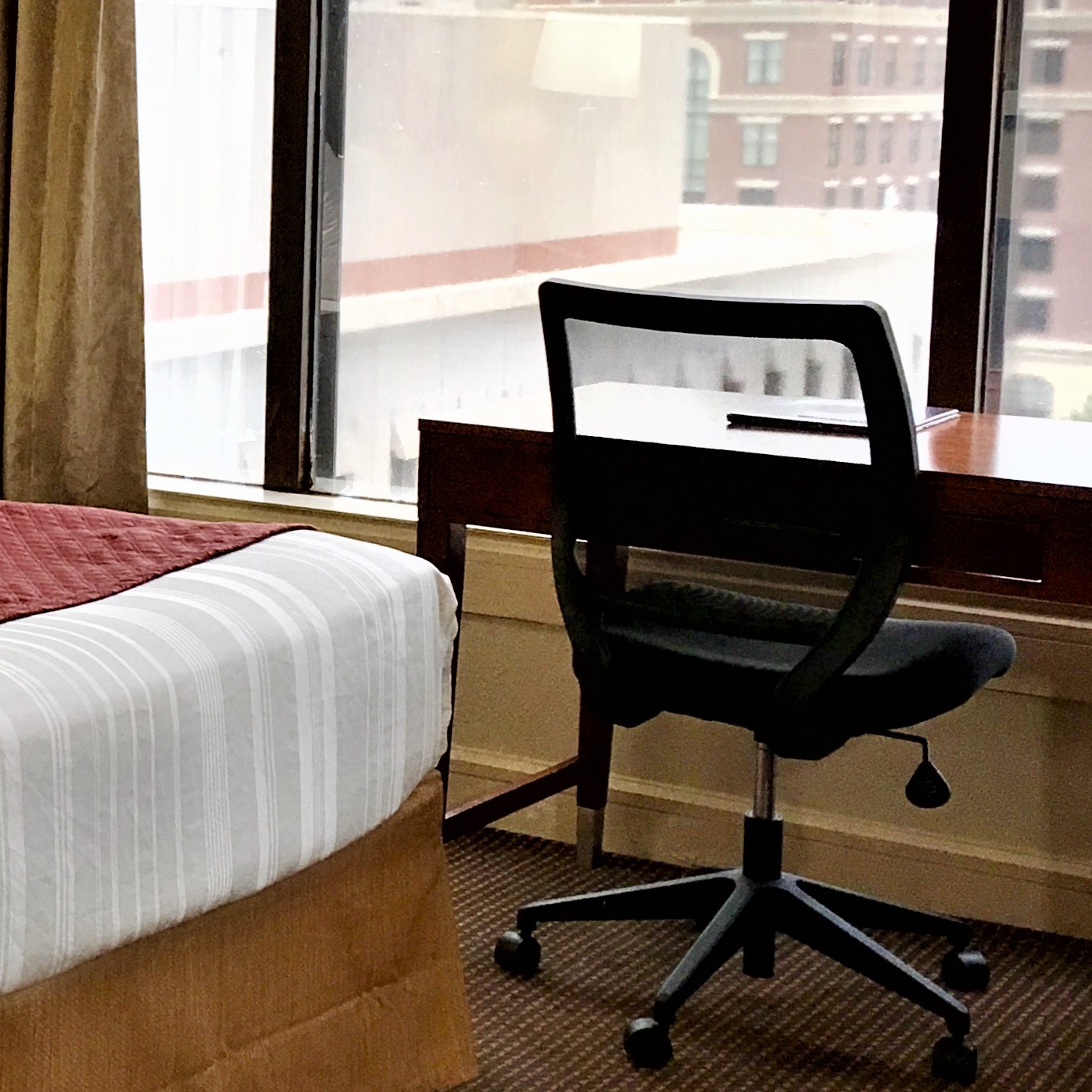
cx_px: -124
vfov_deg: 23.9
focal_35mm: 72
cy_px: 381
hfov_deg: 22.6
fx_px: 2570
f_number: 2.2
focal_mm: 4.15
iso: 32
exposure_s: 1/30
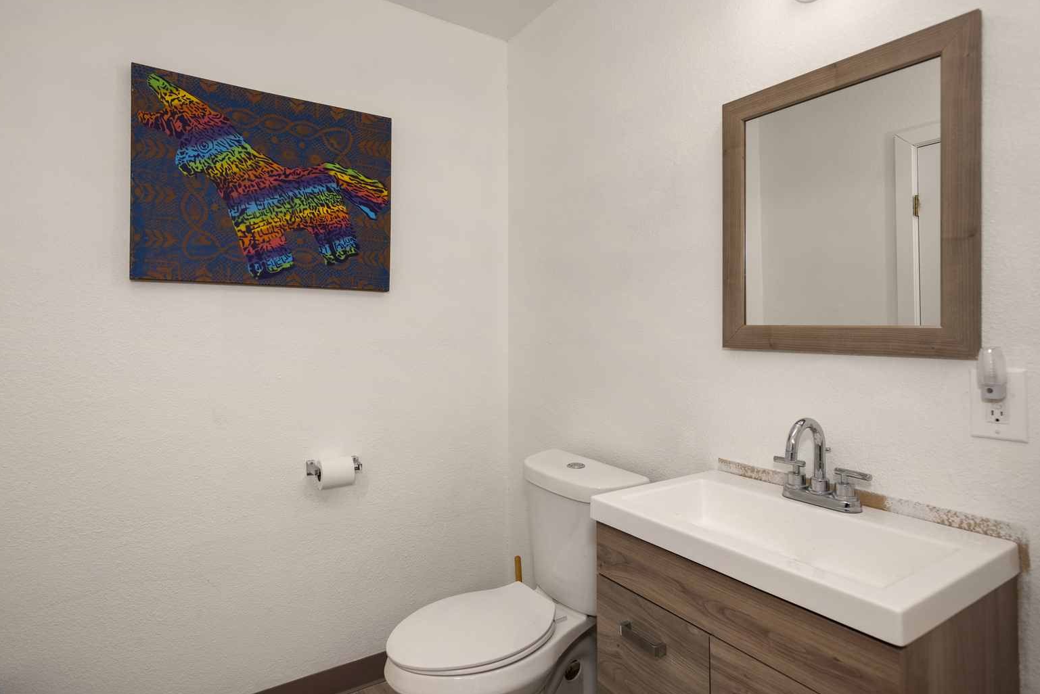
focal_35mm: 20
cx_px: 509
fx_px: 578
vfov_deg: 62.0
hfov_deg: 83.9
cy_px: 347
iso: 160
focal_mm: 19
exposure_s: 1/60
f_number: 8
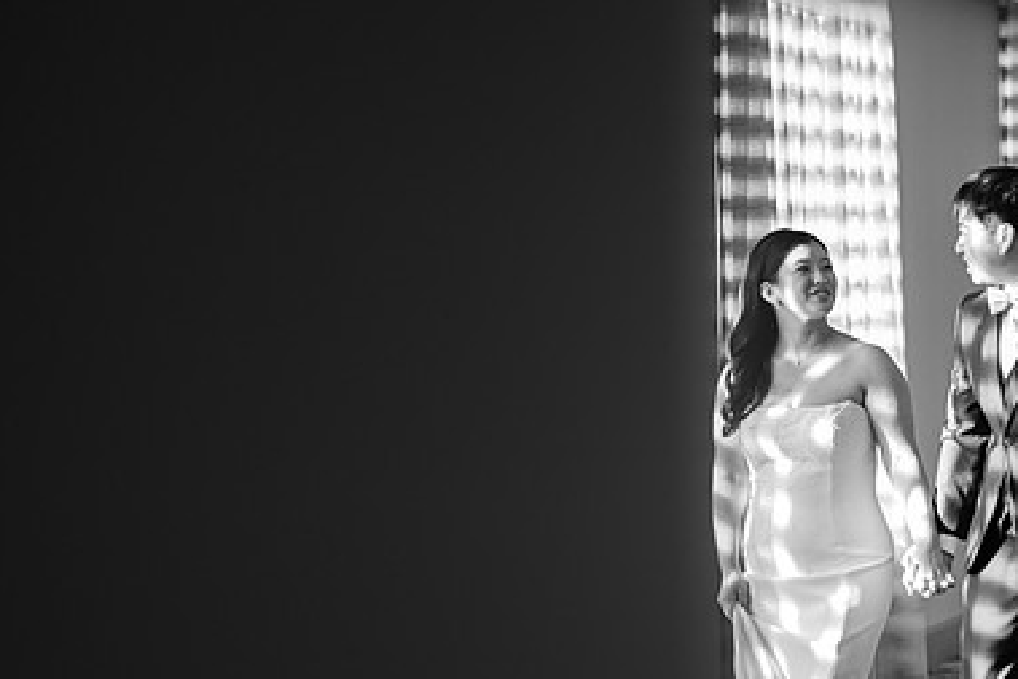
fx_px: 3677
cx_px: 776
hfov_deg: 15.7
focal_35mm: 130
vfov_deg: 10.5
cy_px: 517
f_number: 1.8
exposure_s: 1/100
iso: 64
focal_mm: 85
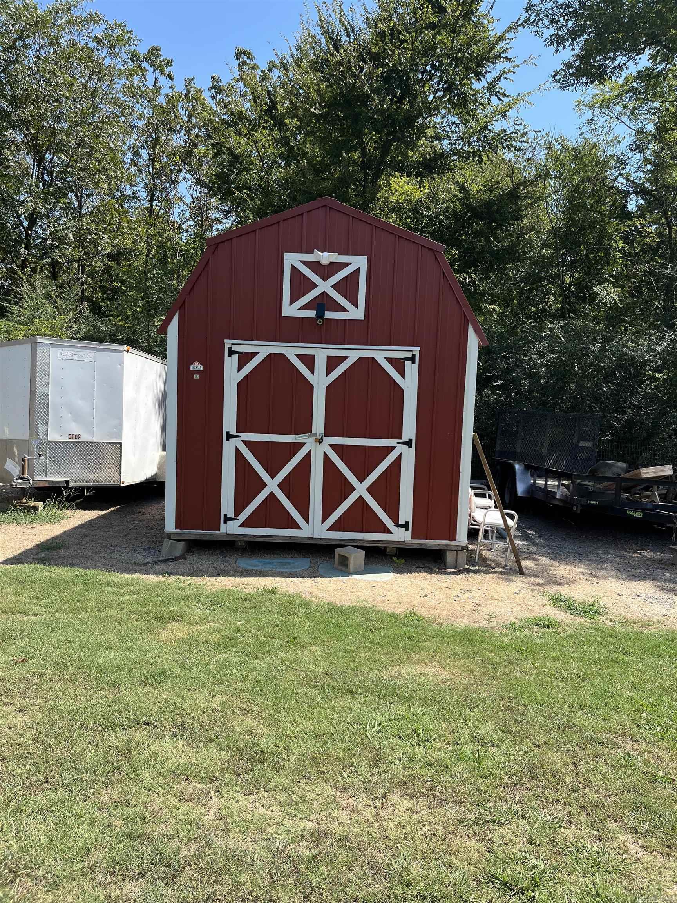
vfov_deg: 67.3
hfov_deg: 53.1
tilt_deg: -6.6
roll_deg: -3.1
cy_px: 452
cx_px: 338
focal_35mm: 26
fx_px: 678
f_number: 1.6
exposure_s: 1/3311
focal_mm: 5.1
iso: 50
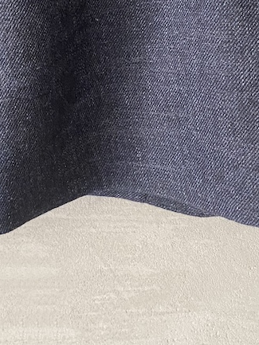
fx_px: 638
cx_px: 94
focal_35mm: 64
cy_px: 33
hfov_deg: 22.9
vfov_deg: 29.0
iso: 250
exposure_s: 1/60
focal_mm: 4.25
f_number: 1.8
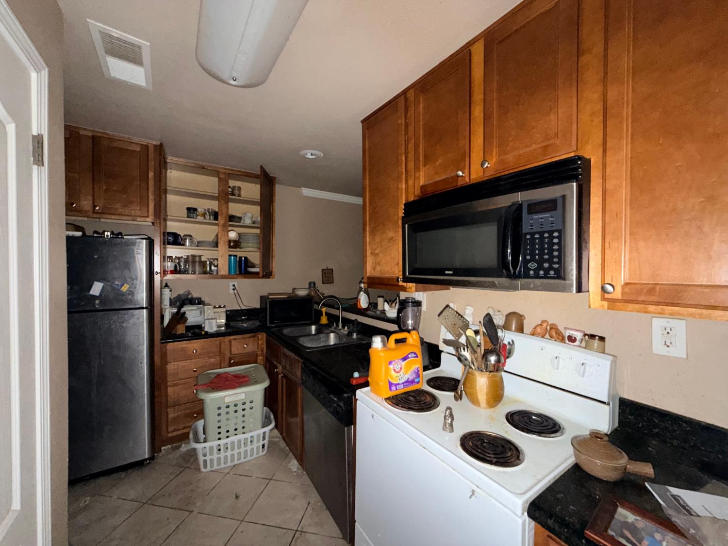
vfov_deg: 85.7
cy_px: 273
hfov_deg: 102.1
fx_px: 294
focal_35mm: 14
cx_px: 364
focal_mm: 2.22
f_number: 2.2
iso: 320
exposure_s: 1/16
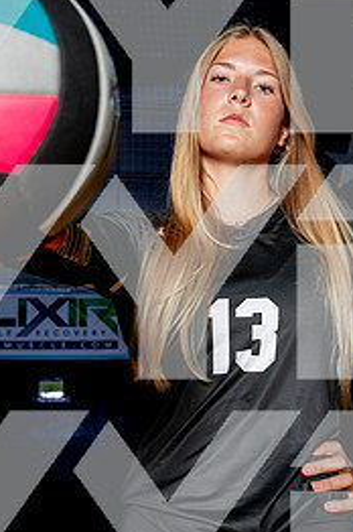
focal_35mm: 57
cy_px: 273
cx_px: 258
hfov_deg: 23.5
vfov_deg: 35.1
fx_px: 841
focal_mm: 25
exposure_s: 1/200
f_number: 4.5
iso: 250
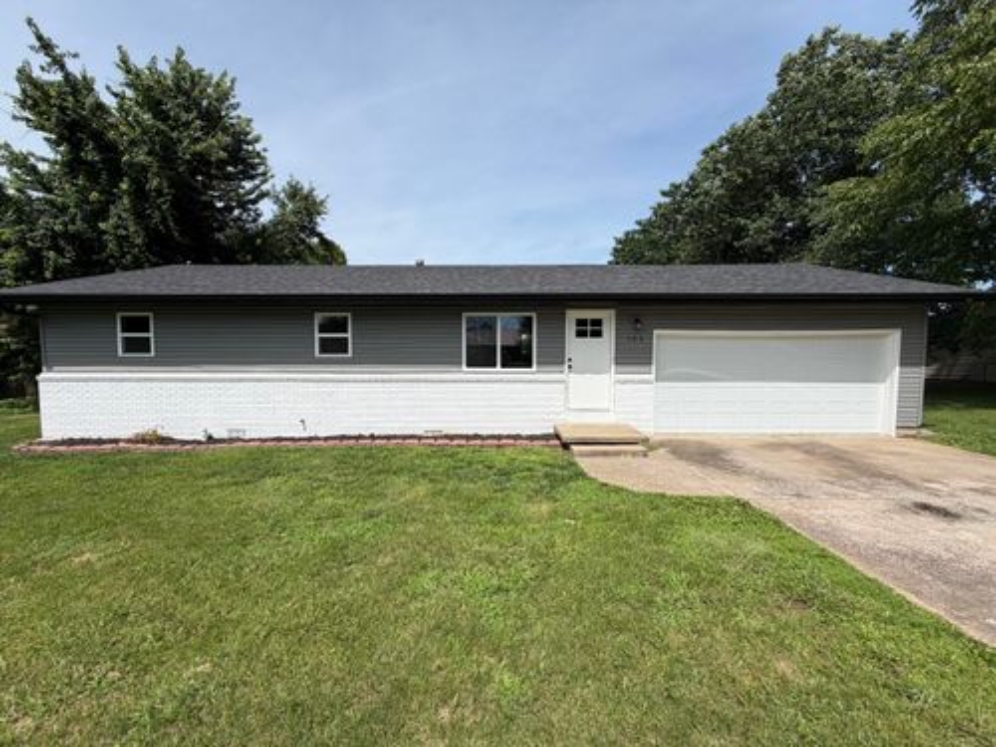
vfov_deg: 85.7
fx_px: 403
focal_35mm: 14
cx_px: 498
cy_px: 374
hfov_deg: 102.1
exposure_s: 1/1167
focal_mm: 2.22
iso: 20
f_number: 2.2
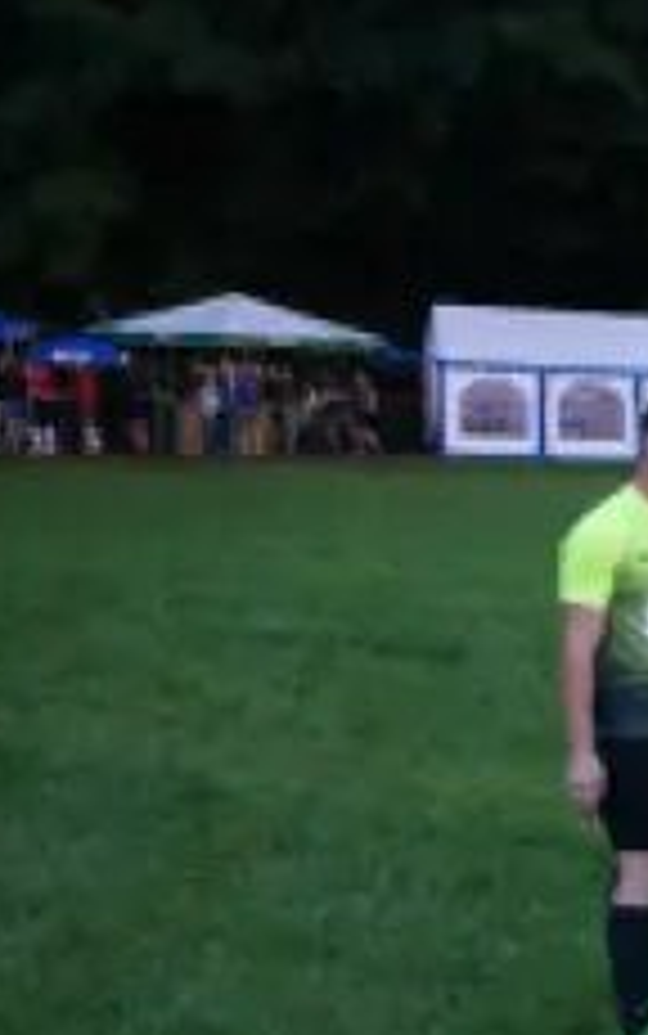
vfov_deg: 26.3
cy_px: 814
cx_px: 1172
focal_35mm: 77
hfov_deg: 14.8
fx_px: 2173
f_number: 3.5
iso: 2500
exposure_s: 1/160
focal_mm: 29
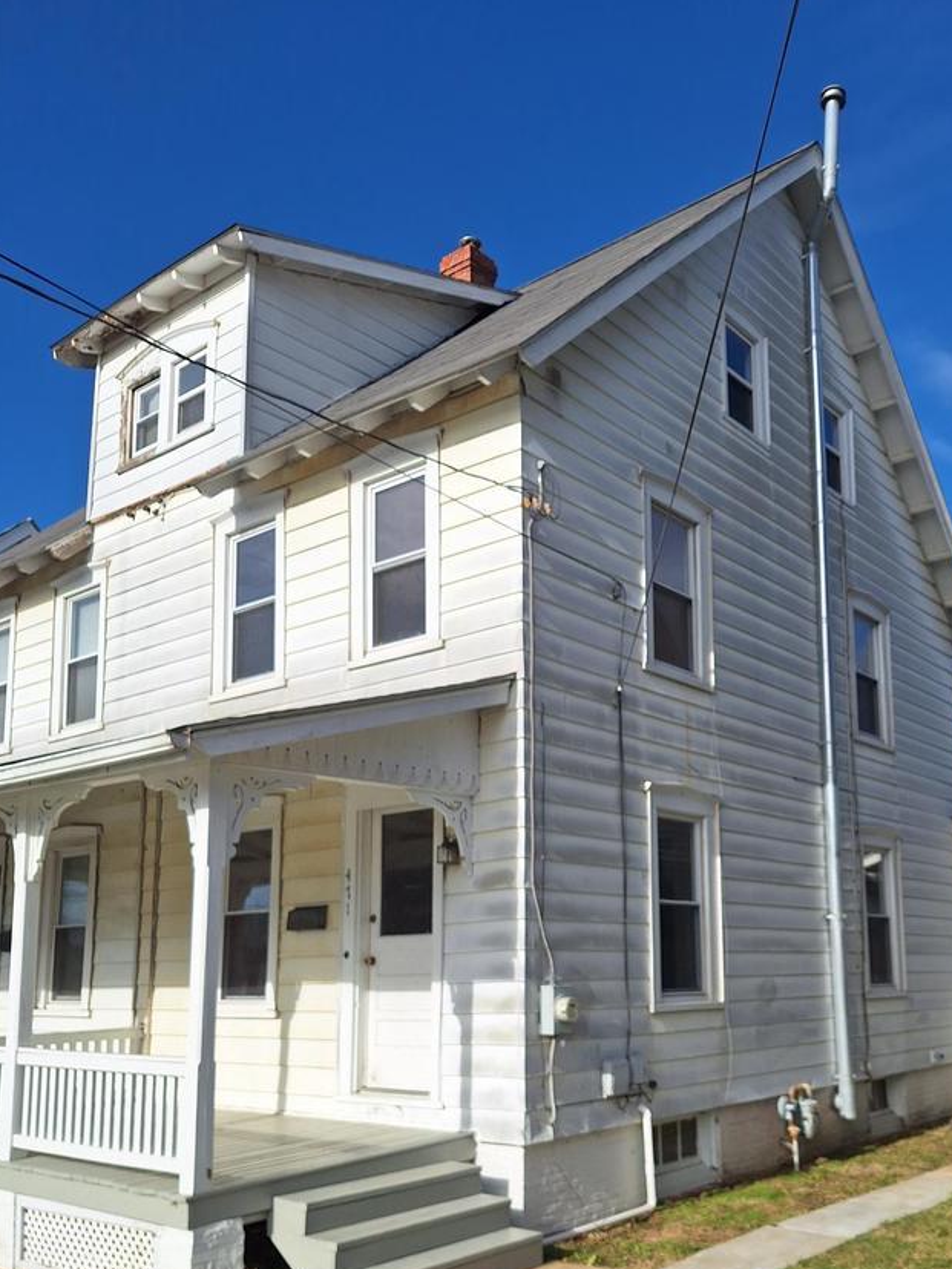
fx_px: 1100
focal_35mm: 30
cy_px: 820
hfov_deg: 46.3
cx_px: 610
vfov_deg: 58.9
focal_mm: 5.54
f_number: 1.8
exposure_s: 1/5464
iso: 40
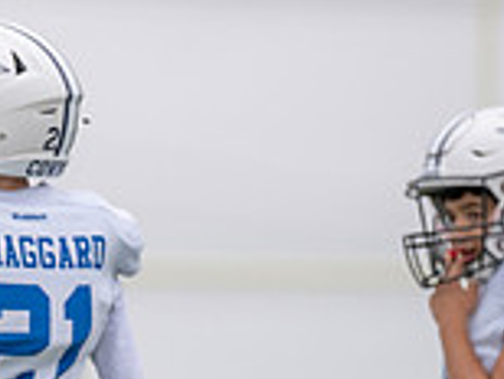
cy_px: 252
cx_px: -176
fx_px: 11608
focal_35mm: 796
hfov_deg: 2.5
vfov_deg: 1.9
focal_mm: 200
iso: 200
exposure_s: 1/1250
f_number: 2.8
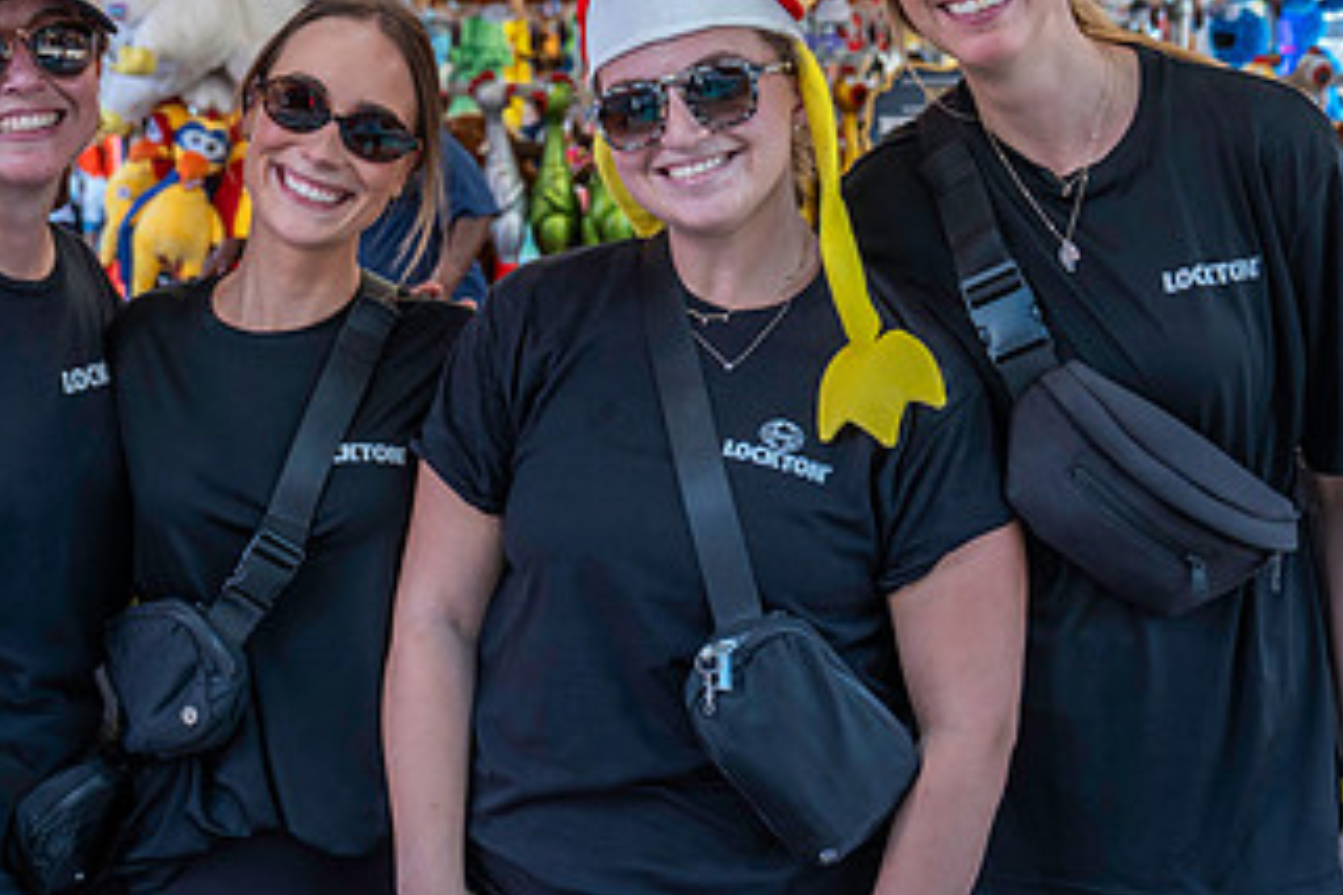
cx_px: 540
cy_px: 374
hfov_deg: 30.9
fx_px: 2425
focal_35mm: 65
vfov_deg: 20.9
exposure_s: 1/200
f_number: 4.5
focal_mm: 36
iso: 800
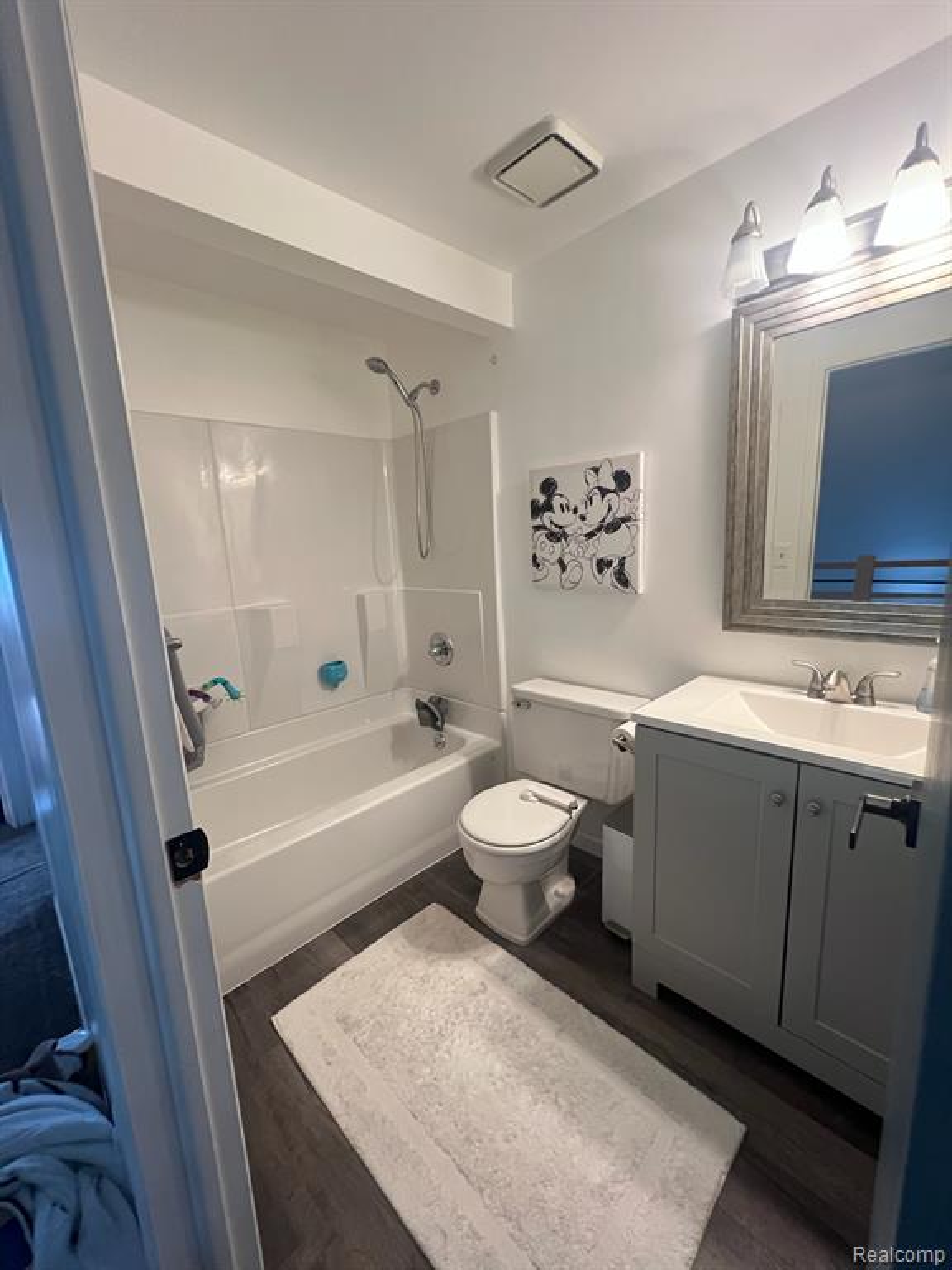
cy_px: 635
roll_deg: +2.9
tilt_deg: -10.5
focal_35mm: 13
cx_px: 476
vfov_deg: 106.2
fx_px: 477
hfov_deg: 89.9
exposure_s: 1/60
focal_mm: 1.57
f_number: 1.8
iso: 400
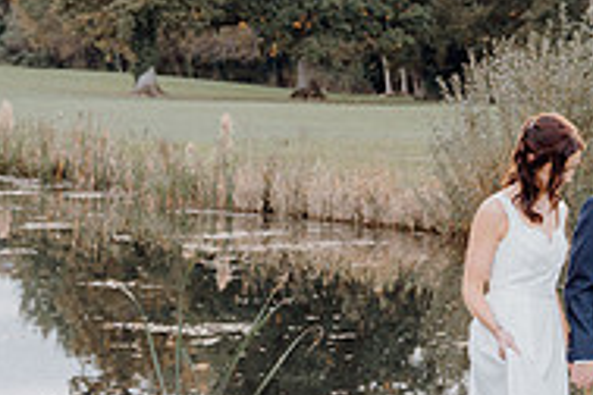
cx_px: 747
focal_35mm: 147
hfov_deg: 13.5
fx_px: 2421
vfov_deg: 9.3
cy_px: 168
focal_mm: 48
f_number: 3.5
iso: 250
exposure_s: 1/200
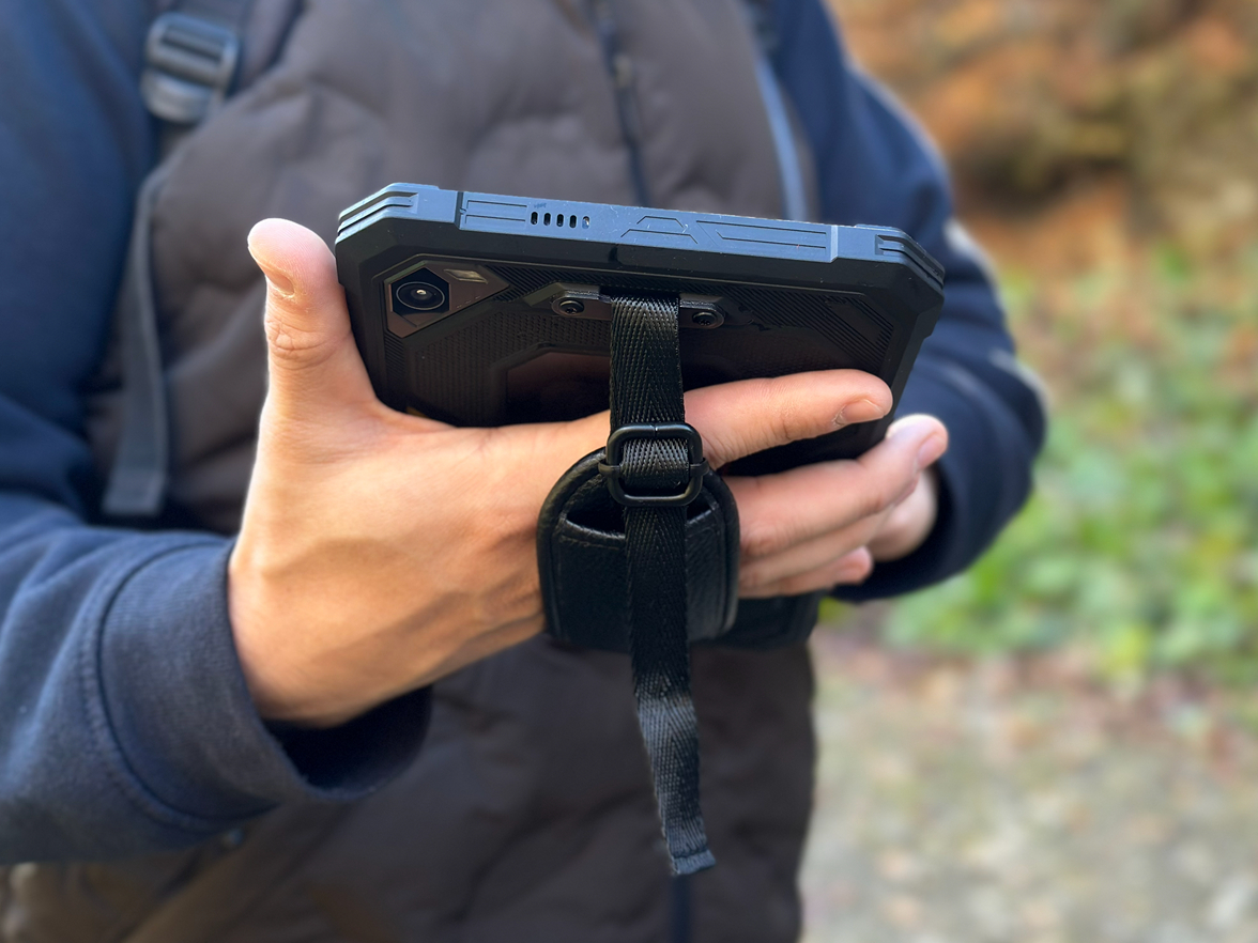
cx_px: 632
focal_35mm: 49
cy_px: 465
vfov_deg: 29.7
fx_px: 1781
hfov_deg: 38.9
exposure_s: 1/181
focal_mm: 6.86
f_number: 1.78
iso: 80
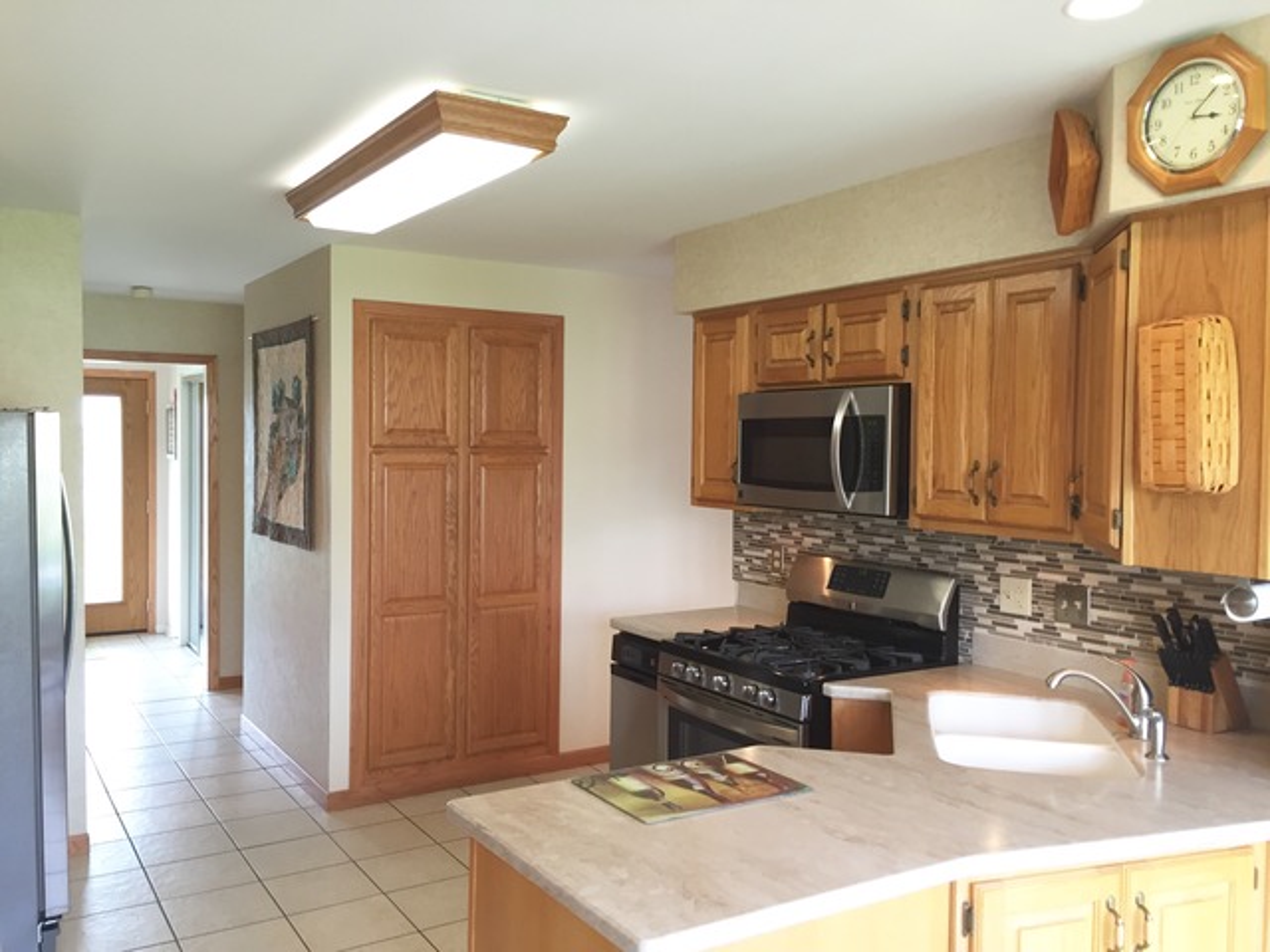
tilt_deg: -2.7
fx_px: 1064
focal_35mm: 29
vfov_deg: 48.2
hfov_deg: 61.7
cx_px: 635
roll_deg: -0.5
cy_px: 476
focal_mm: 4.15
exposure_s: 1/30
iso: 64
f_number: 2.2
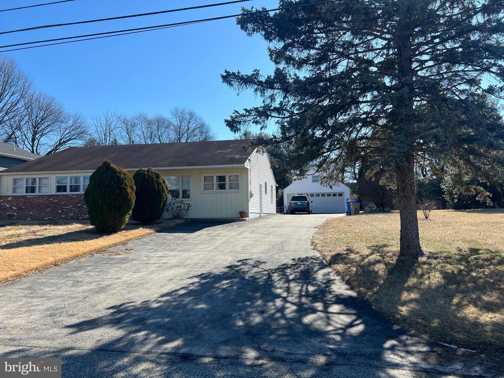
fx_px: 379
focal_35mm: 26
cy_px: 189
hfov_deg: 67.3
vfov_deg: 53.1
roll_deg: +0.7
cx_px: 252
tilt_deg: +4.0
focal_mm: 5.7
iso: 50
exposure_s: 1/2994
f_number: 1.5
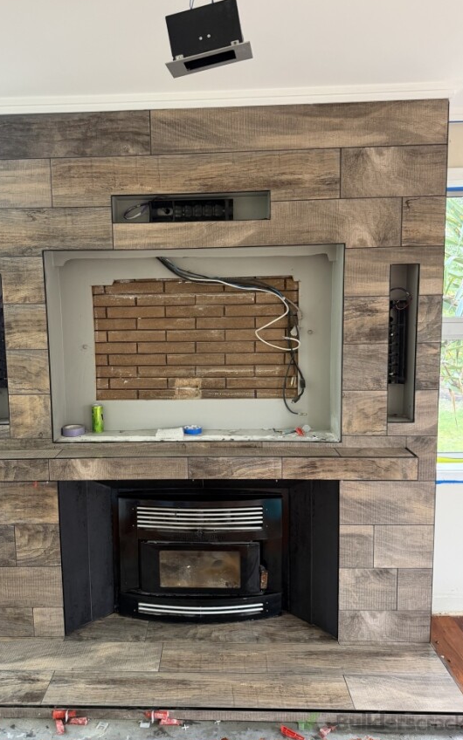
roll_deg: +0.3
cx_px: 191
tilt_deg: -6.2
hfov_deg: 45.8
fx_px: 545
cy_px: 357
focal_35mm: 27
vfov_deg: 68.4
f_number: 1.78
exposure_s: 1/50
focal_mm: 6.76
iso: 250
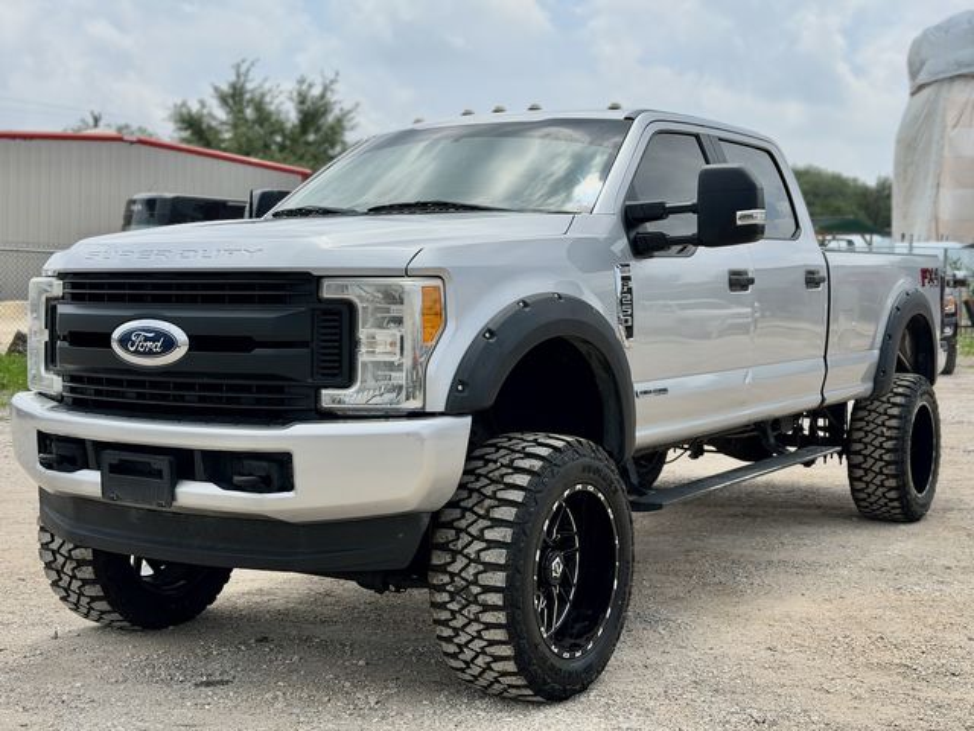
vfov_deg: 30.3
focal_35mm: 48
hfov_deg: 39.7
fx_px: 1351
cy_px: 366
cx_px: 487
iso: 64
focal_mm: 6.76
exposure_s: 1/5208
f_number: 1.78
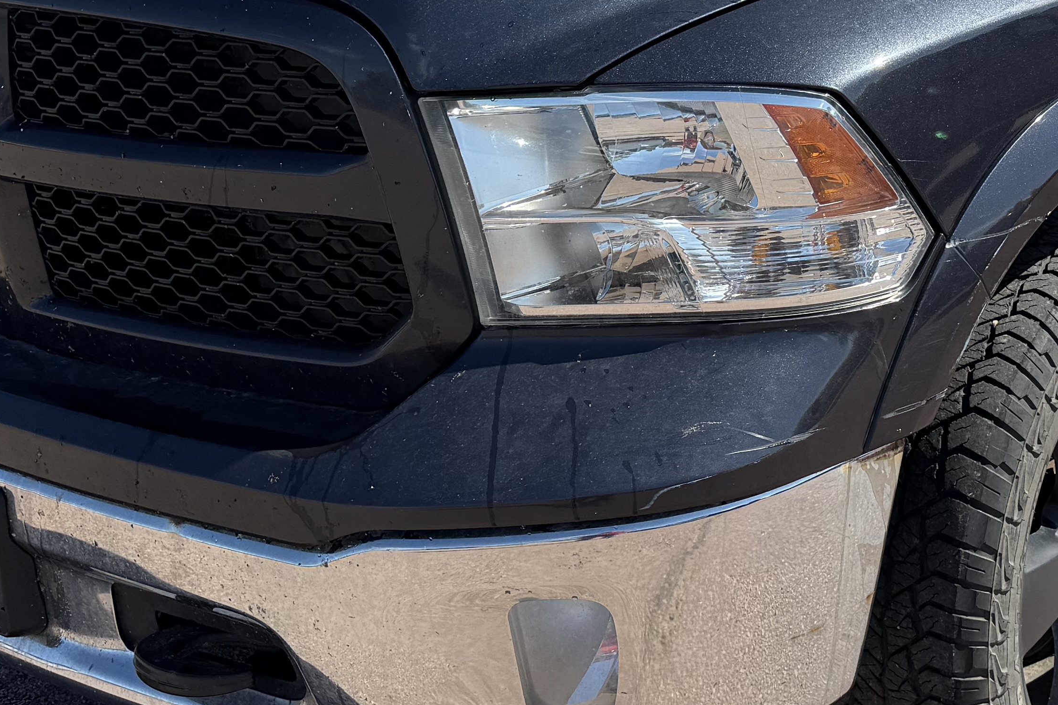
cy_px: 18
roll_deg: -0.3
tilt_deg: -6.7
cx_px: 887
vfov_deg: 20.6
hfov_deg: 30.4
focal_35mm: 64
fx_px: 1881
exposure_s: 1/3145
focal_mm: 6.76
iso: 80
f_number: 1.78
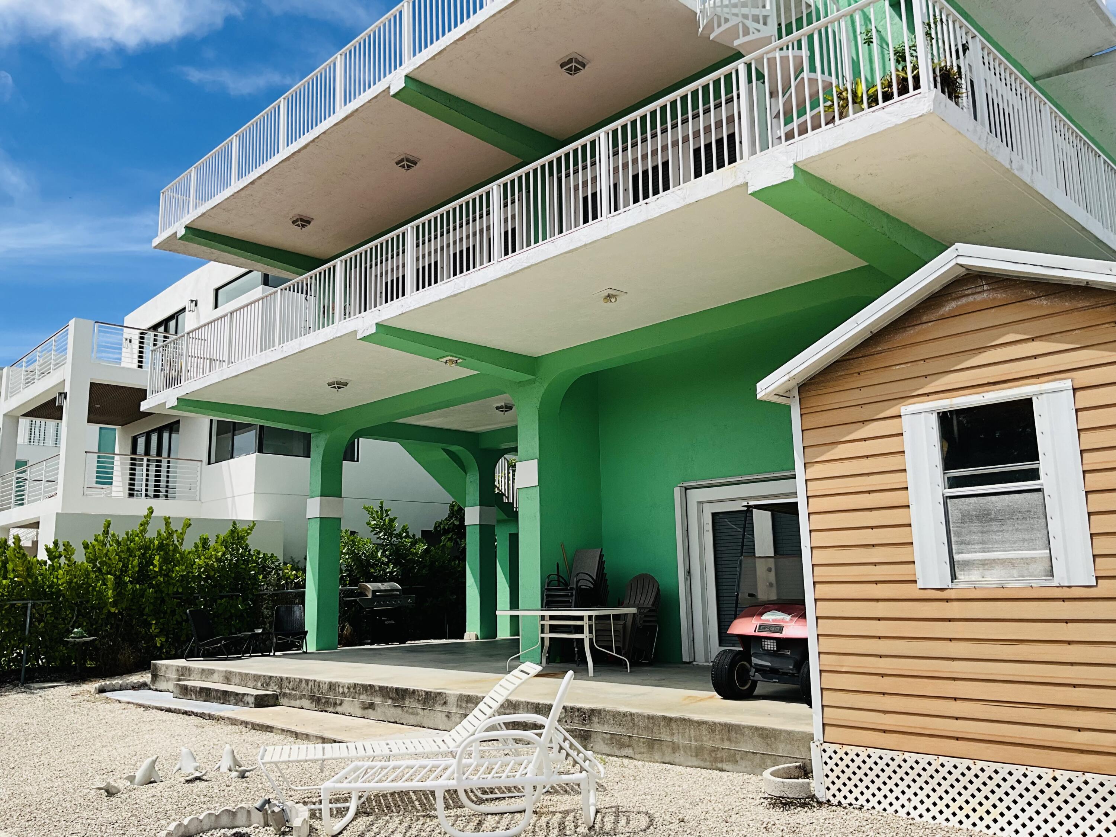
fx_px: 935
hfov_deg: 61.7
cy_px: 418
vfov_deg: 48.2
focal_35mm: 29
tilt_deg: +11.0
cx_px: 558
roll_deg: +1.3
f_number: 1.8
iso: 25
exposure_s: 1/2538
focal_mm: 3
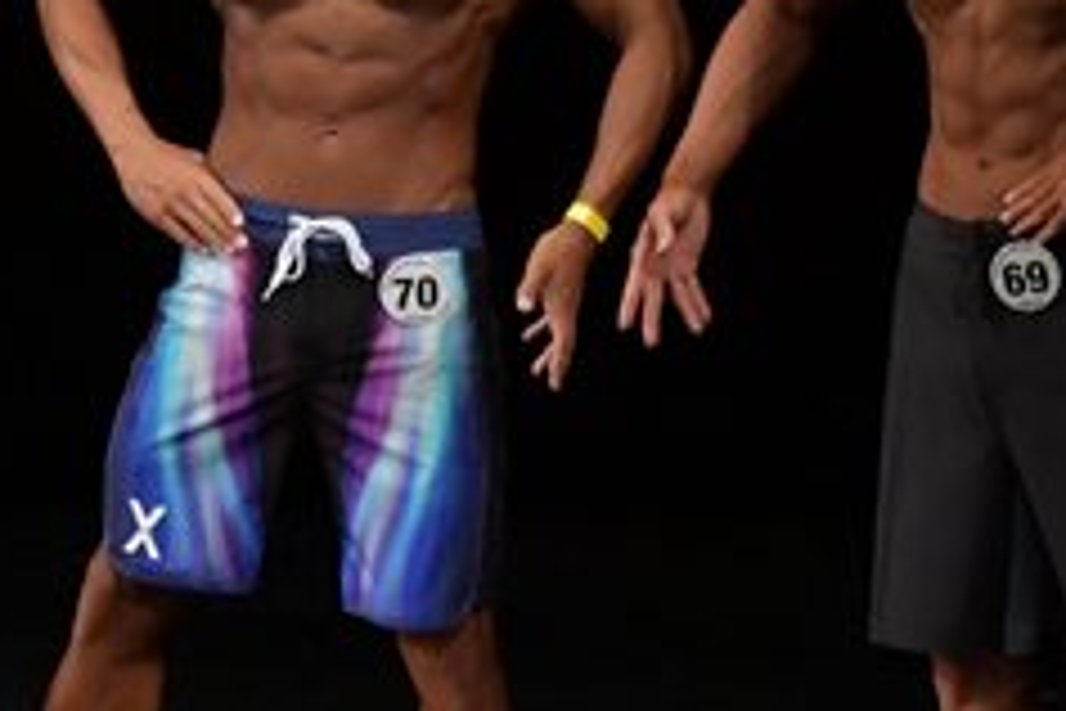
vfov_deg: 1.9
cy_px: 369
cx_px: 497
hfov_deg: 2.9
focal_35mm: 709
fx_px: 20993
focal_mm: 145
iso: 3200
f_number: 5.6
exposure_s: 1/400
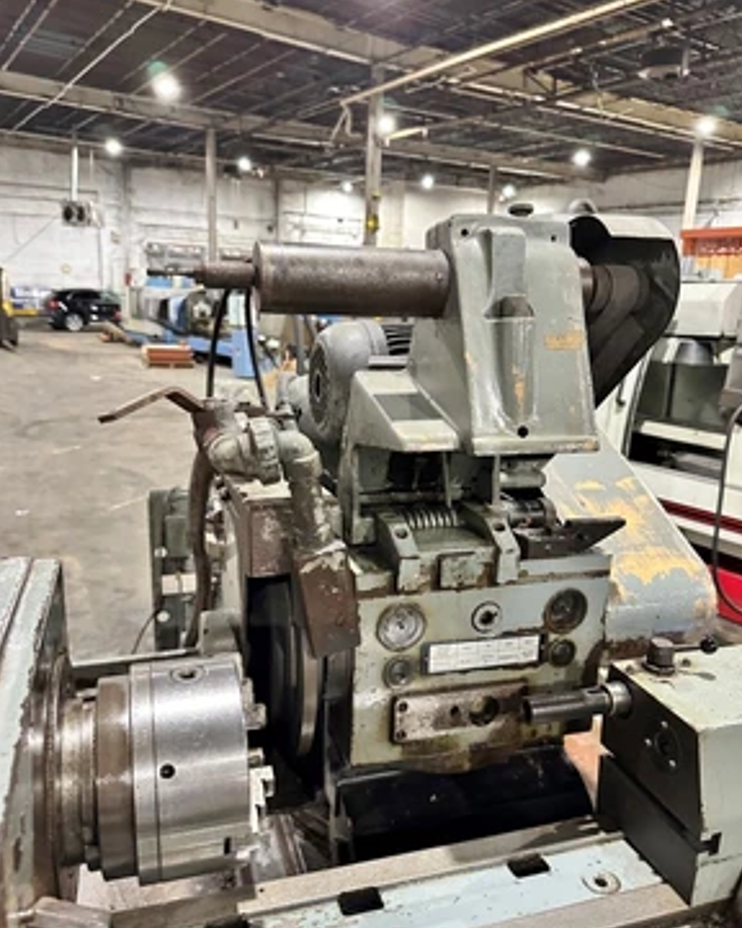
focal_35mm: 26
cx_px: 363
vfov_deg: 66.0
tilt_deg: -13.1
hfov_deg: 54.9
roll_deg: -2.7
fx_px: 714
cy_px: 485
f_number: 1.78
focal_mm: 6.86
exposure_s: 1/60
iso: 640
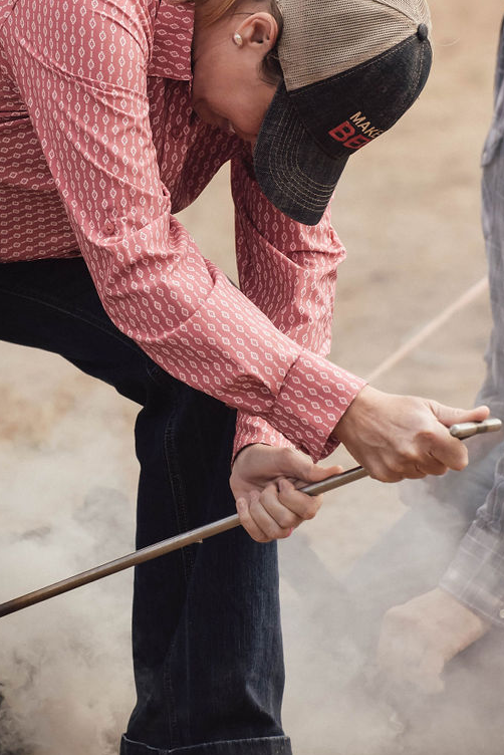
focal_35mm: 316
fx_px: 6629
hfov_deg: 4.4
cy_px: 334
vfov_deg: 6.5
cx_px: 131
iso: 1250
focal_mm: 155
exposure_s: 1/4000
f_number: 4.8
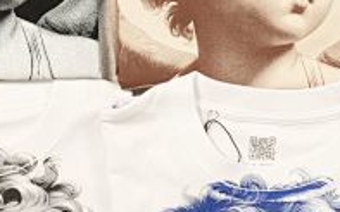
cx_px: 200
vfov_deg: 11.1
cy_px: 72
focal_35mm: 118
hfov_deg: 17.7
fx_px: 1094
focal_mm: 19
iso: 1600
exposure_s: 1/100
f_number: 10
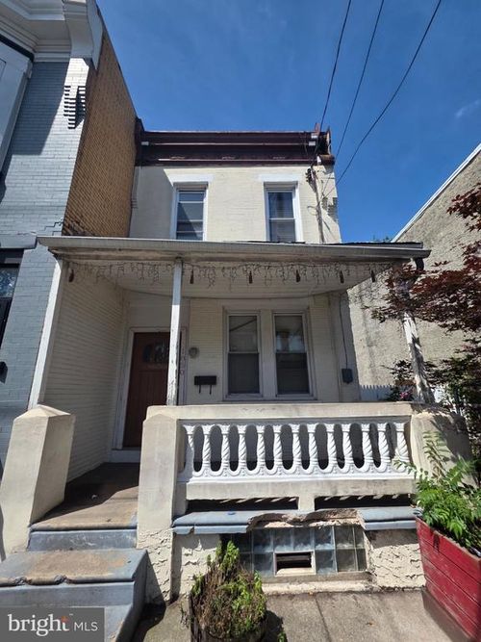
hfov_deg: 89.9
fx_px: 241
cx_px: 240
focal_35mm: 13
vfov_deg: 106.2
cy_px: 321
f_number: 1.9
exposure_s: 1/2289
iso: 40
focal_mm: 2.2
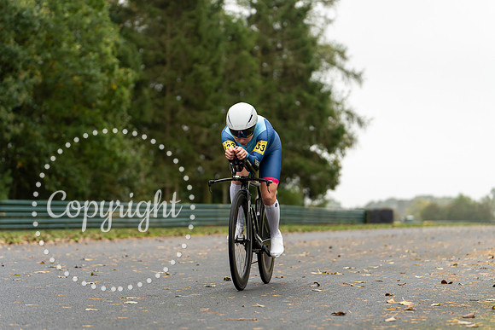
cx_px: 248
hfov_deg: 19.1
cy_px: 165
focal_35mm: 107
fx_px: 1472
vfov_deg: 12.8
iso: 400
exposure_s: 1/1000
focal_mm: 107
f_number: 2.8
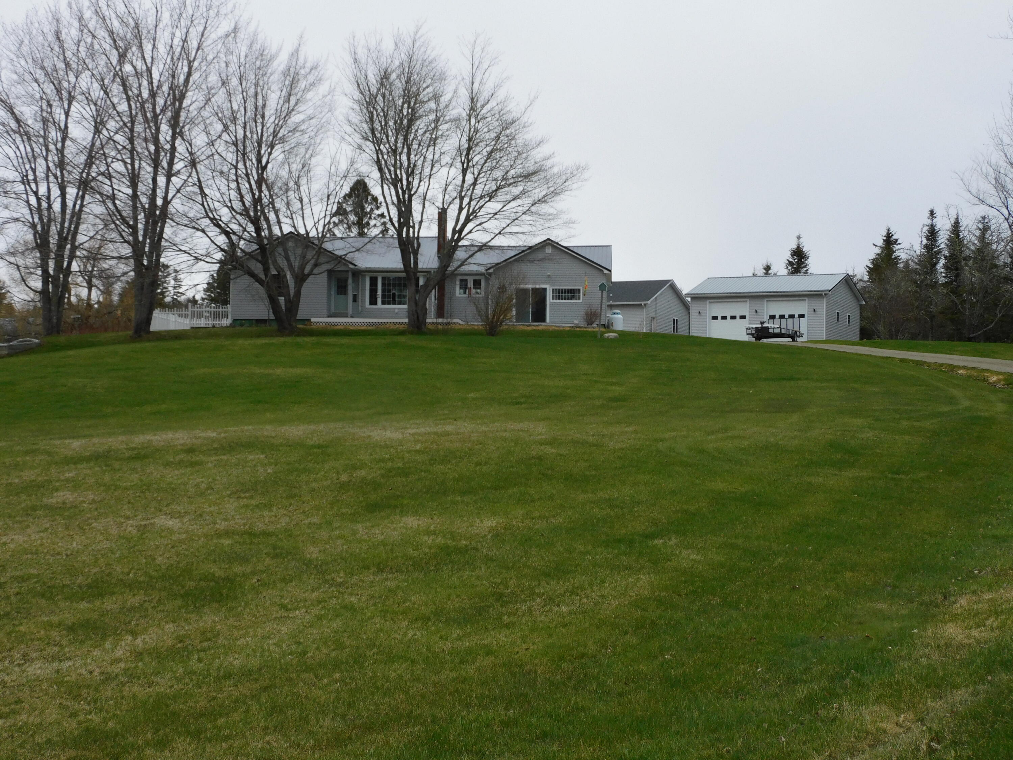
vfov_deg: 26.6
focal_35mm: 55
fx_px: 1610
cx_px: 506
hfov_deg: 34.9
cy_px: 380
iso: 125
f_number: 4
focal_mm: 9.9
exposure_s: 1/800
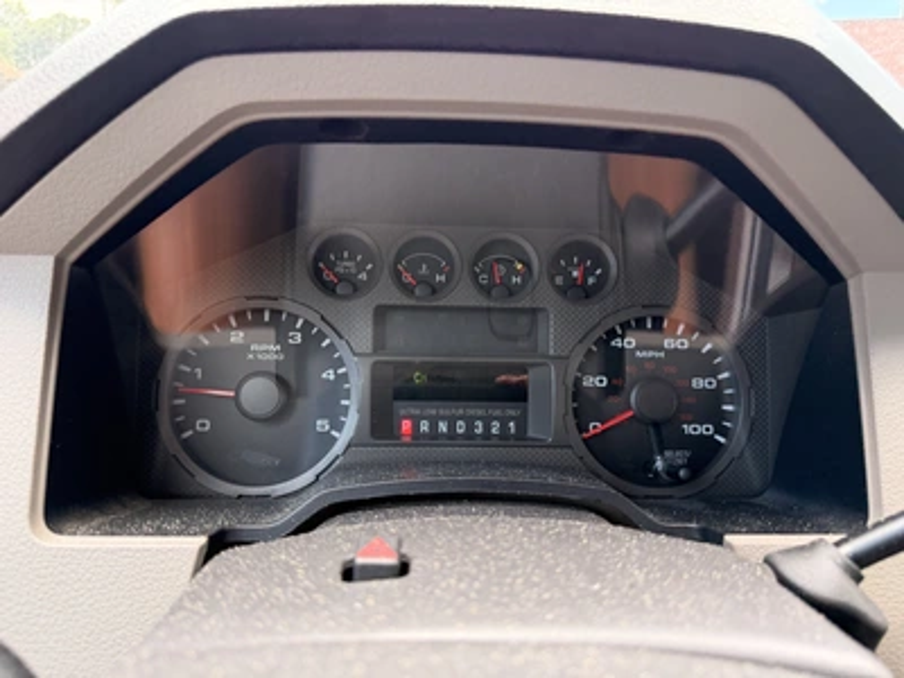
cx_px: 452
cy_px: 339
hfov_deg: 71.6
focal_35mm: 24
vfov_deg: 56.8
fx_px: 627
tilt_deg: -20.3
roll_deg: -3.5
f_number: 1.78
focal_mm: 6.76
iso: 200
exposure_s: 1/195
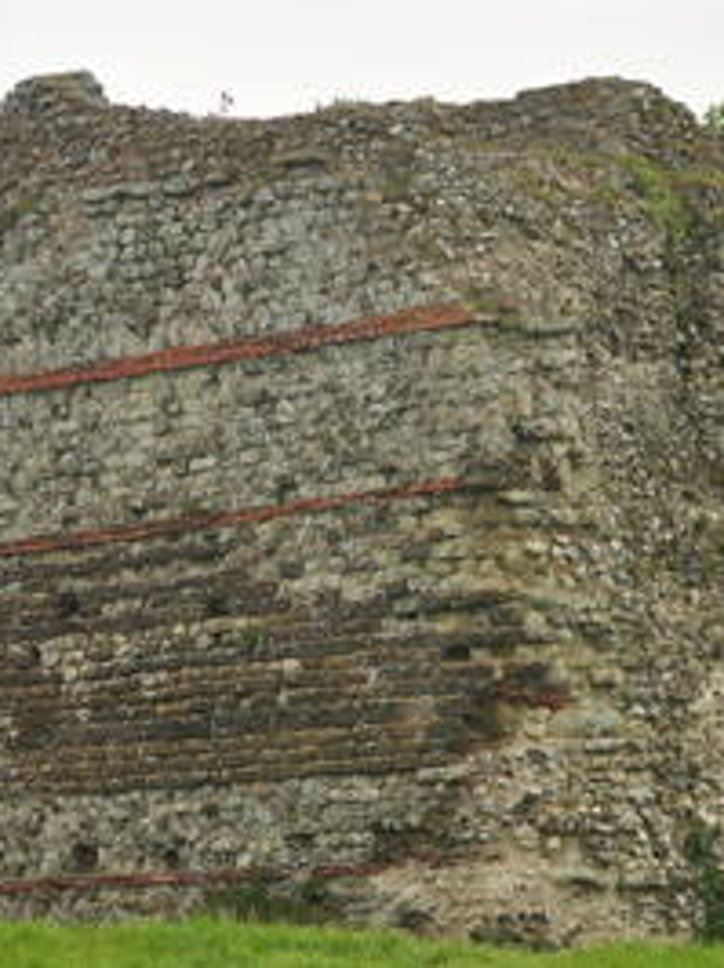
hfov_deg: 7.1
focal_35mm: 208
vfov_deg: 9.5
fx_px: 5802
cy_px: 484
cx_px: 358
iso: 200
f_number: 5.3
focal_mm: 95
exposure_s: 1/200
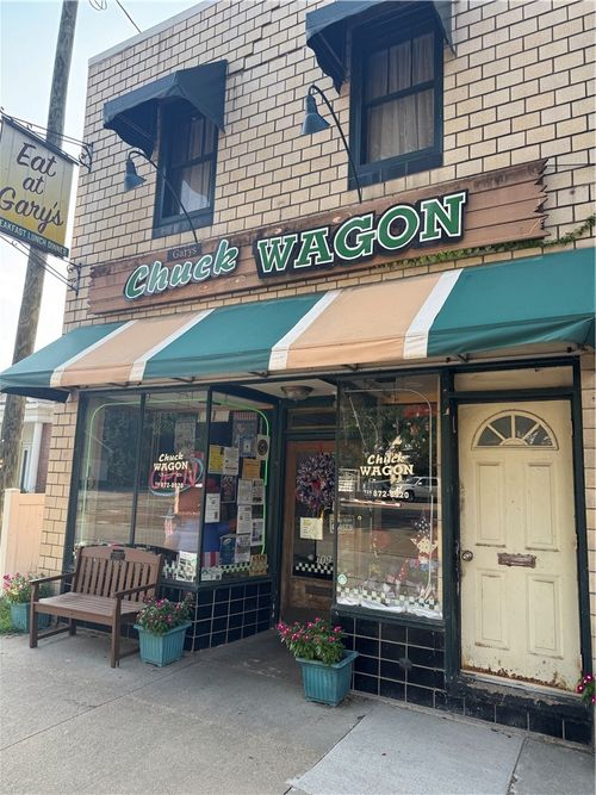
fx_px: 551
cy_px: 398
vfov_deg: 71.6
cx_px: 298
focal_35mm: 24
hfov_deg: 56.8
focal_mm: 6.76
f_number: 1.78
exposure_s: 1/639
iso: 80
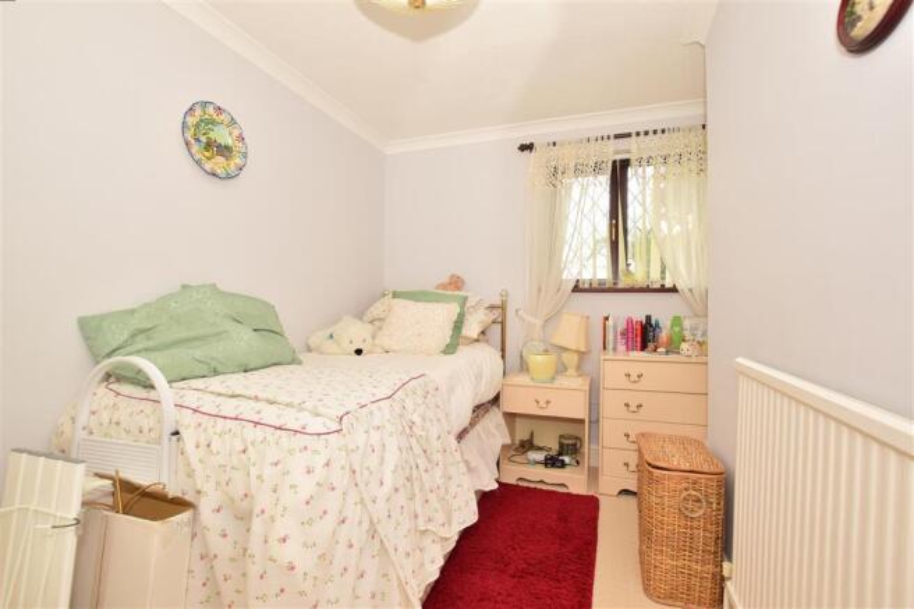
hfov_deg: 100.4
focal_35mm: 15
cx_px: 457
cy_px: 304
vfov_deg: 77.3
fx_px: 381
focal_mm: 10
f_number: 7.1
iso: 200
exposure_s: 1/60
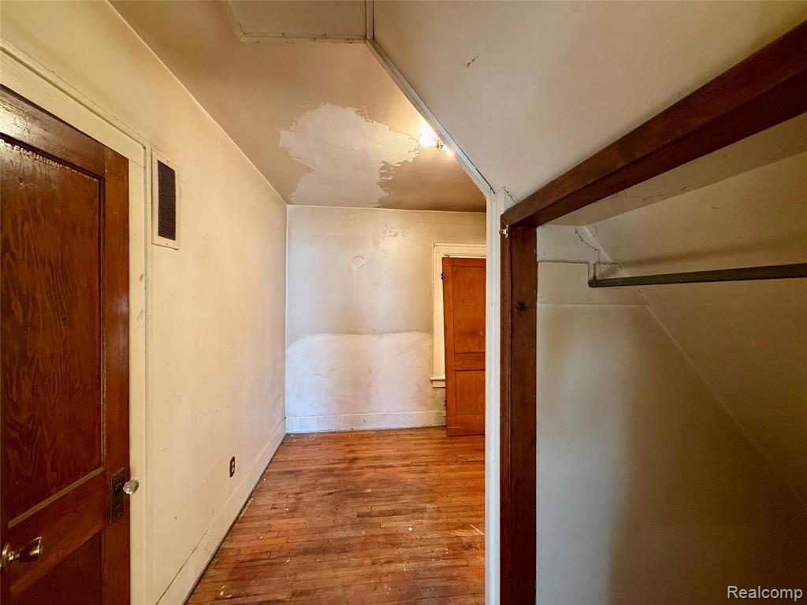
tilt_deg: -0.6
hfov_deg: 102.1
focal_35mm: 14
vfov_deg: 85.7
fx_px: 326
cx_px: 404
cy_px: 302
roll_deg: -0.5
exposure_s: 1/60
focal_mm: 2.22
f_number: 2.2
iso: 250
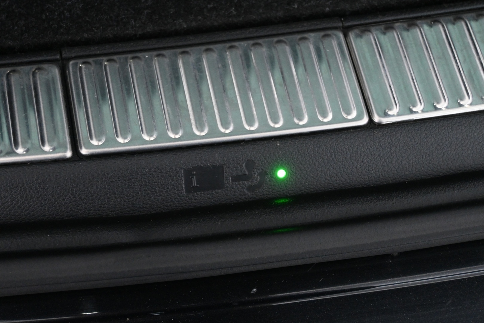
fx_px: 746
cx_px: 242
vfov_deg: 24.4
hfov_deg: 35.9
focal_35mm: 56
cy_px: 162
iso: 3200
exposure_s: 1/80
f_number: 5.3
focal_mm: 37
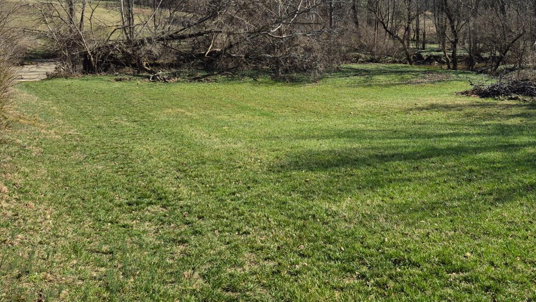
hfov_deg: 56.6
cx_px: 271
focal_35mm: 35
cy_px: 47
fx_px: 497
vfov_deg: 32.5
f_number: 1.8
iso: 25
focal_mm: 5.4
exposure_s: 1/2008
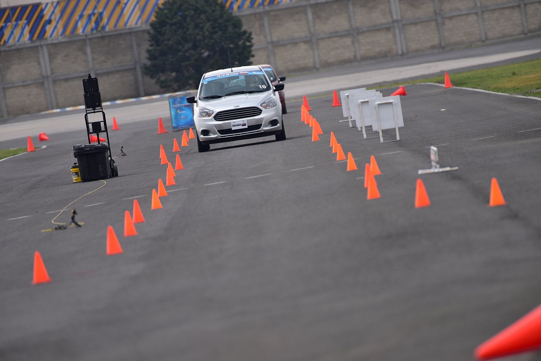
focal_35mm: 500
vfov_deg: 2.8
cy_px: 180
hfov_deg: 4.1
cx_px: 270
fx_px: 7514
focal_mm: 500
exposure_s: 1/1250
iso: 500
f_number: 5.6
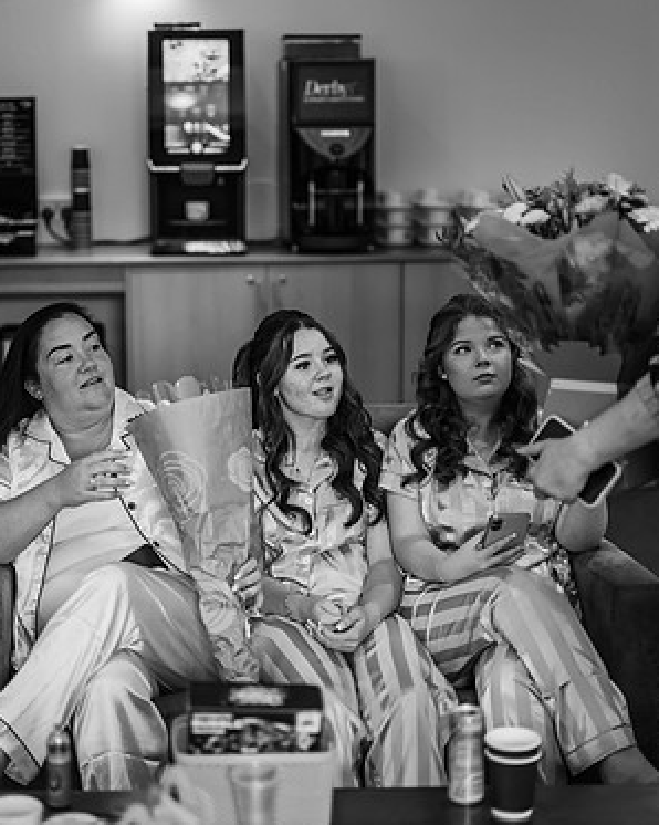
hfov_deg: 20.9
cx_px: 254
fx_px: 1781
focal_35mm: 73
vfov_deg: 26.1
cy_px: 419
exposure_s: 1/250
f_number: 1.4
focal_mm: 50
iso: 360
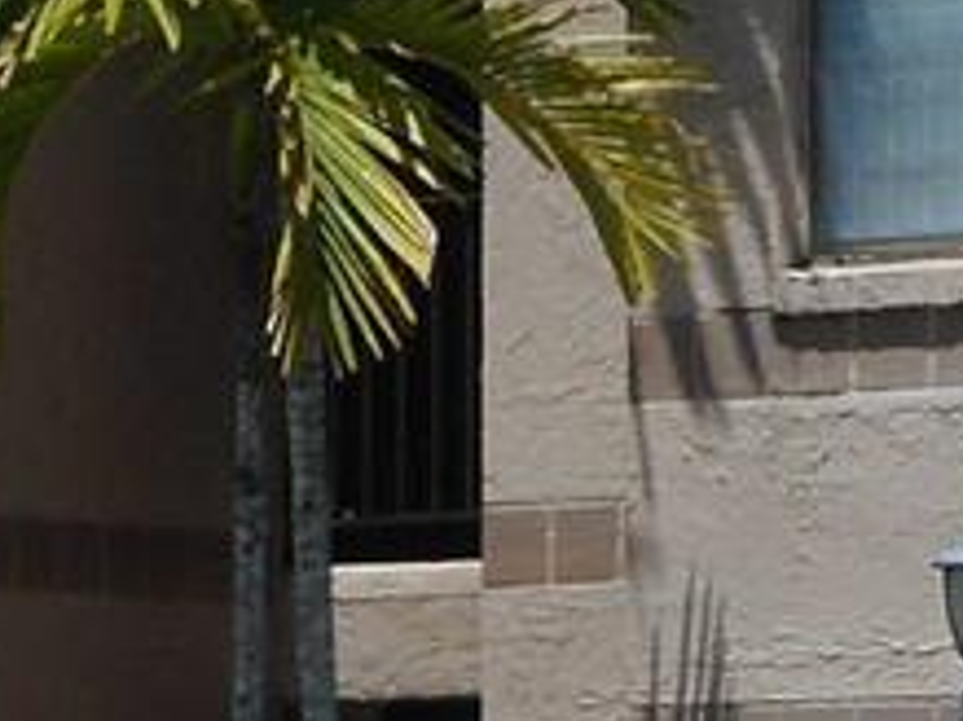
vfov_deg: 3.4
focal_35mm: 432
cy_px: 1556
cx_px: -1117
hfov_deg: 4.5
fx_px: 12011
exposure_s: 1/500
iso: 80
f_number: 5.1
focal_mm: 10.5
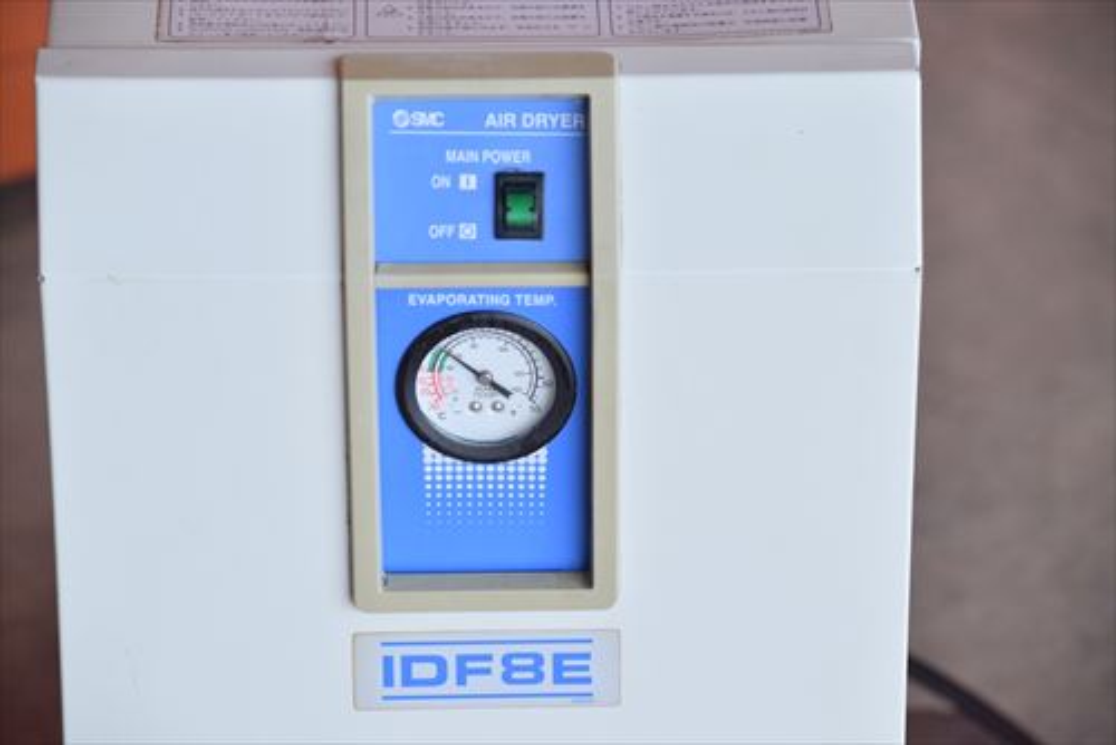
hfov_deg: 14.9
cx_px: 558
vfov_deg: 10.0
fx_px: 4280
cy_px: 372
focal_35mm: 138
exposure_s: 1/640
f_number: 6.3
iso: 1250
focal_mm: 92
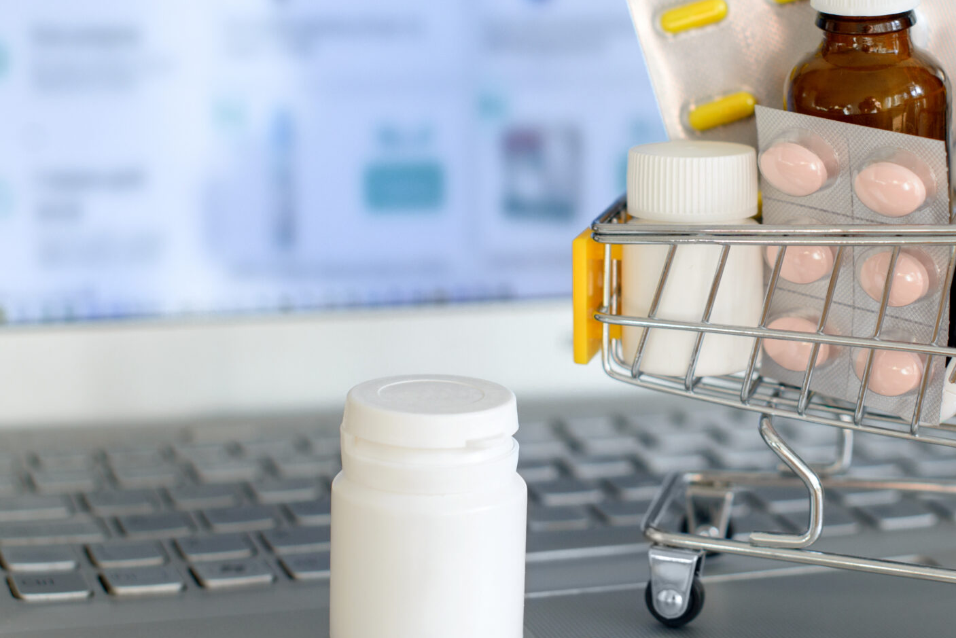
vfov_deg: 15.0
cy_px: 242
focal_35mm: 91
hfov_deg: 22.2
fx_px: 2417
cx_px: 690
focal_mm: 50
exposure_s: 1/200
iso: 200
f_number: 4
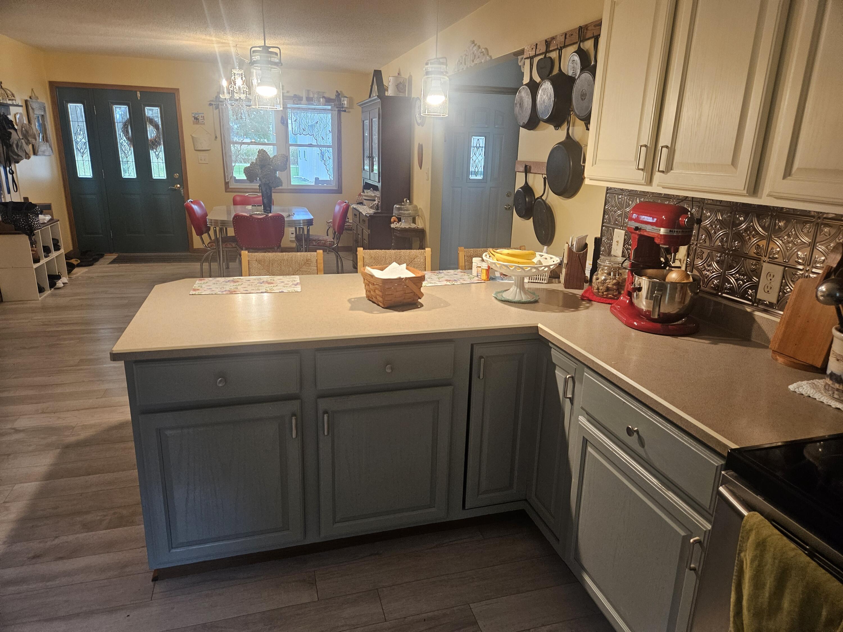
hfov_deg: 73.9
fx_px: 560
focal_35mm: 23
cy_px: 316
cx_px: 422
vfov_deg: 58.9
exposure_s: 1/120
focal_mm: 5.4
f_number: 1.8
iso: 400
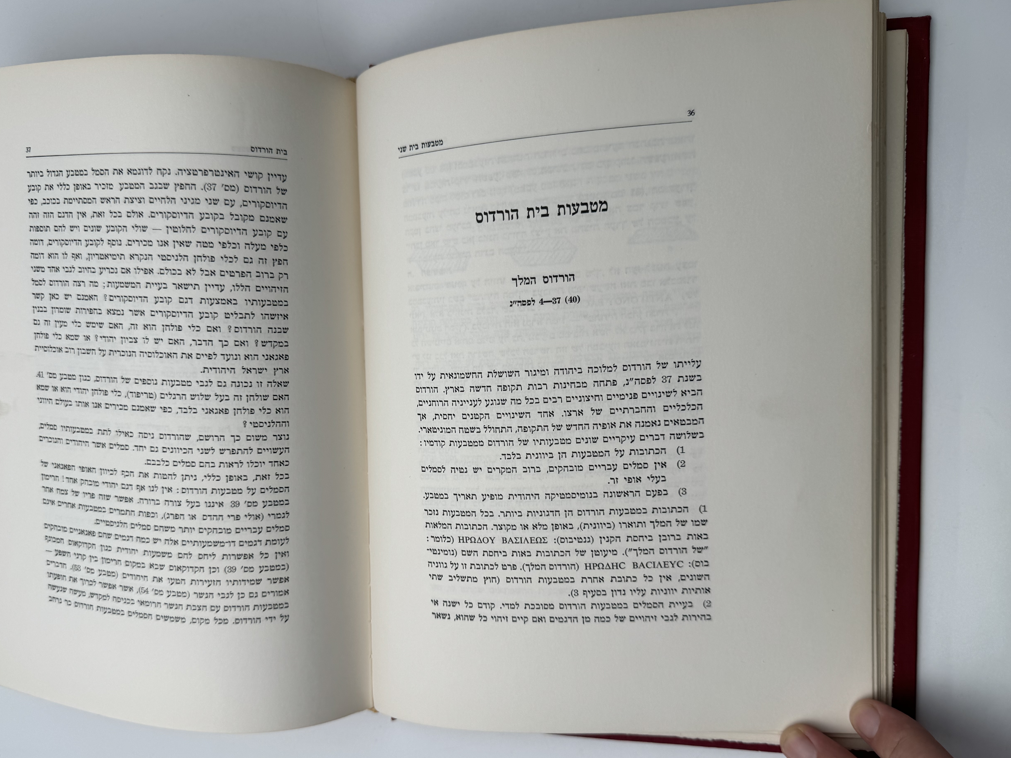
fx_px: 818
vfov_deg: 49.7
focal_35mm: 28
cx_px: 452
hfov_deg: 63.3
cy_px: 399
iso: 80
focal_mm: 6.76
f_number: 1.78
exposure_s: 1/1042
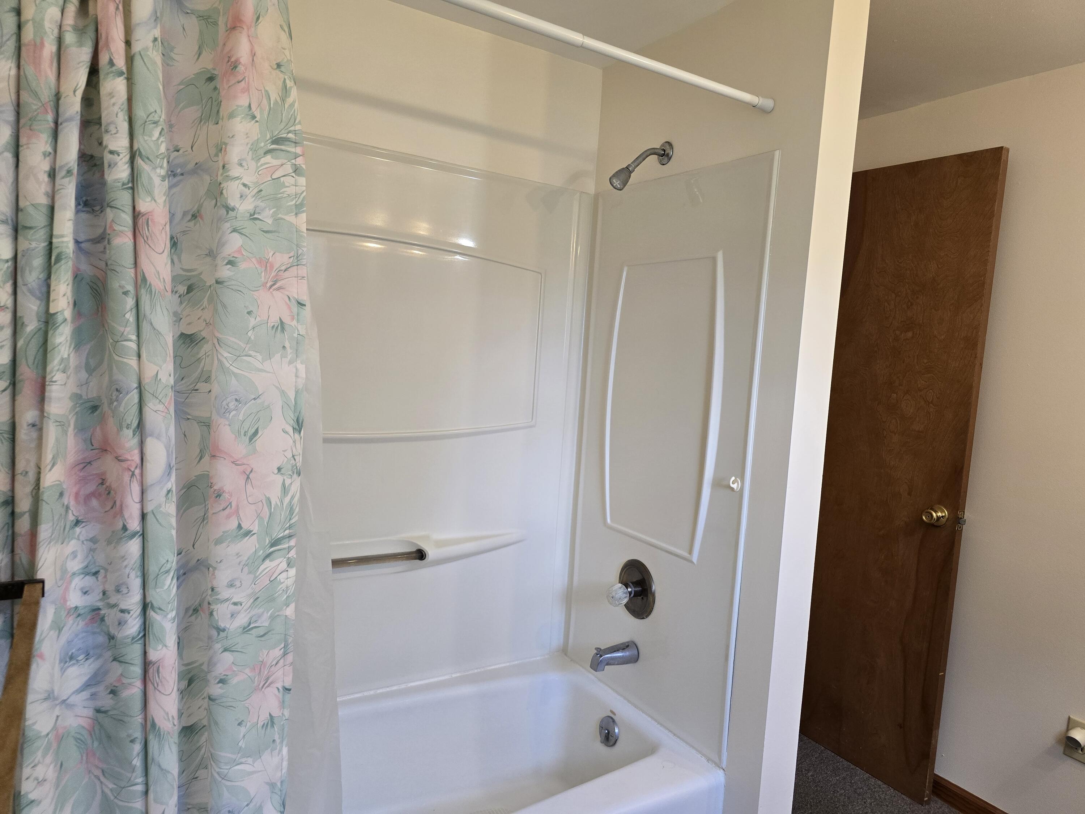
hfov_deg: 73.9
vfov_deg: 58.9
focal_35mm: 23
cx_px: 542
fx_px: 721
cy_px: 407
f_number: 1.7
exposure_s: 1/120
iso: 200
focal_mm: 6.3
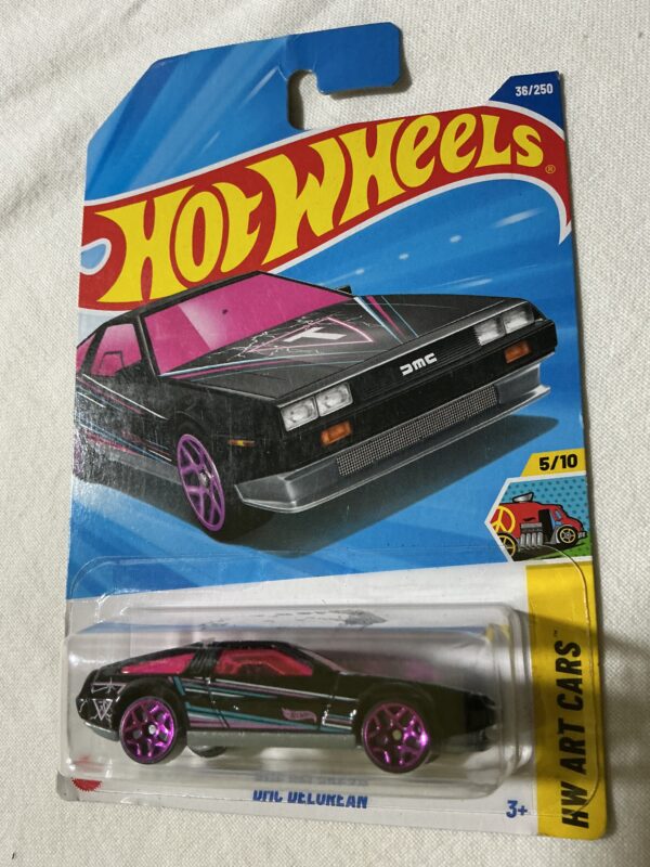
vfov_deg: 61.7
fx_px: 726
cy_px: 434
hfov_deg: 48.2
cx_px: 325
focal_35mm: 29
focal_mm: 3
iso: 200
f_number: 1.8
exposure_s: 1/40
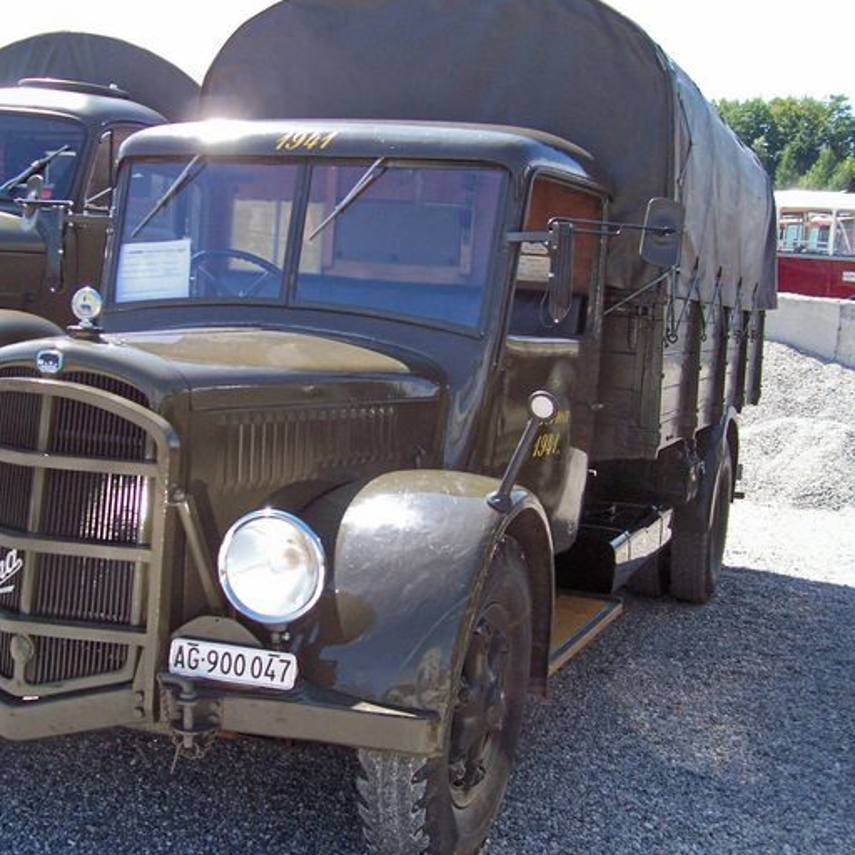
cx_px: 372
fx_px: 1313
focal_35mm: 47
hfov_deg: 36.0
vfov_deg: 36.0
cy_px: 404
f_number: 2.7
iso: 80
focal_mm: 5.6
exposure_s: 1/477
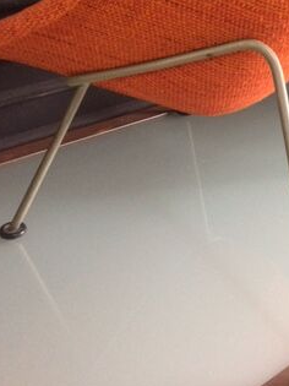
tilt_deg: -16.6
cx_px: 224
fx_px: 657
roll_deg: -0.6
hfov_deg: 24.5
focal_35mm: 59
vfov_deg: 30.8
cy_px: 18
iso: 320
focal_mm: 4.15
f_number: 2.2
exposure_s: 1/33
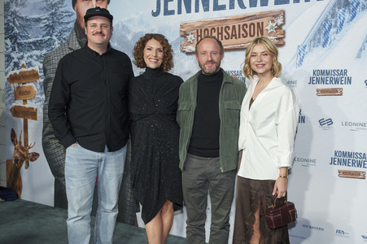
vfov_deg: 38.8
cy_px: 122
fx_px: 346
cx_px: 184
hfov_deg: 55.8
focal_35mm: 34
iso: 800
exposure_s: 1/250
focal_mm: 34
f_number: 4.5
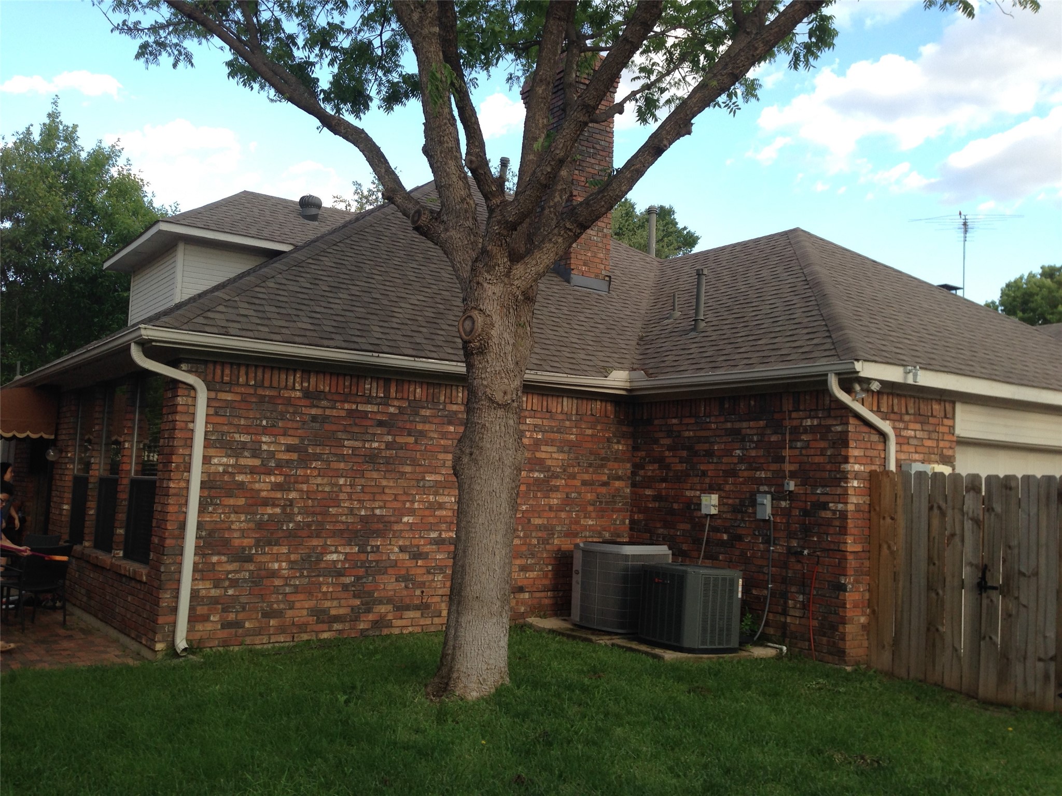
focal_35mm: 33
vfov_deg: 42.9
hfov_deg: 55.4
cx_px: 531
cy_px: 398
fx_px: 1012
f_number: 2.4
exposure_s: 1/298
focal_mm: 4.12
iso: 50
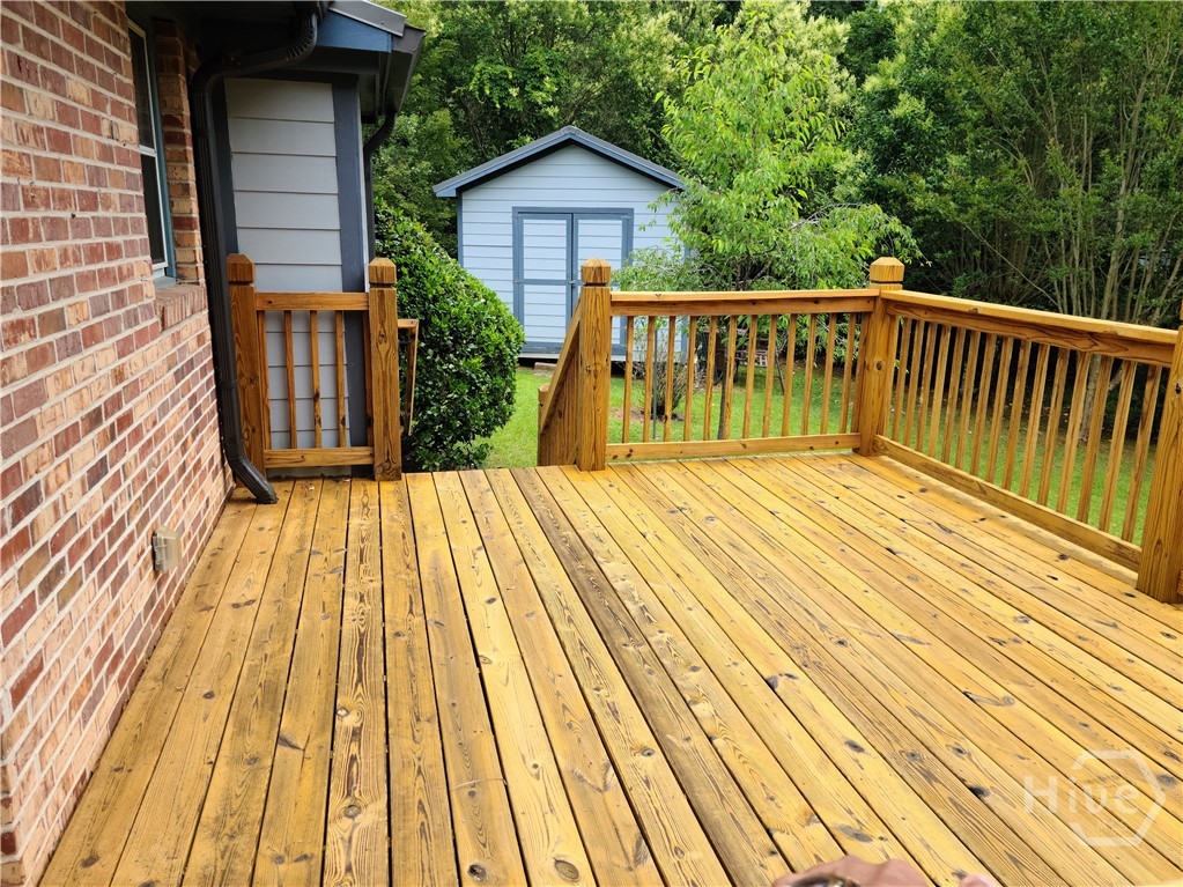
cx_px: 592
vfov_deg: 49.7
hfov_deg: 63.4
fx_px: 957
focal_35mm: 28
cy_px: 444
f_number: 2
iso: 25
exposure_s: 1/291
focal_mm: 5.9
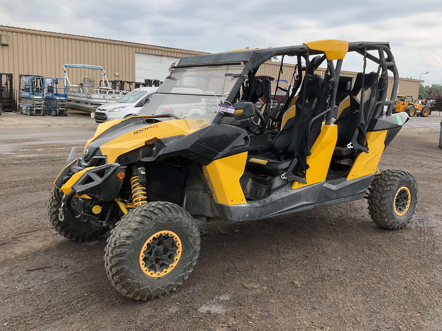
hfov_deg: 53.8
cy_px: 161
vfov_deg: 41.8
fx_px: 434
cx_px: 253
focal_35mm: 34
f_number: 1.8
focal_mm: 3
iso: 25
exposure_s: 1/1035
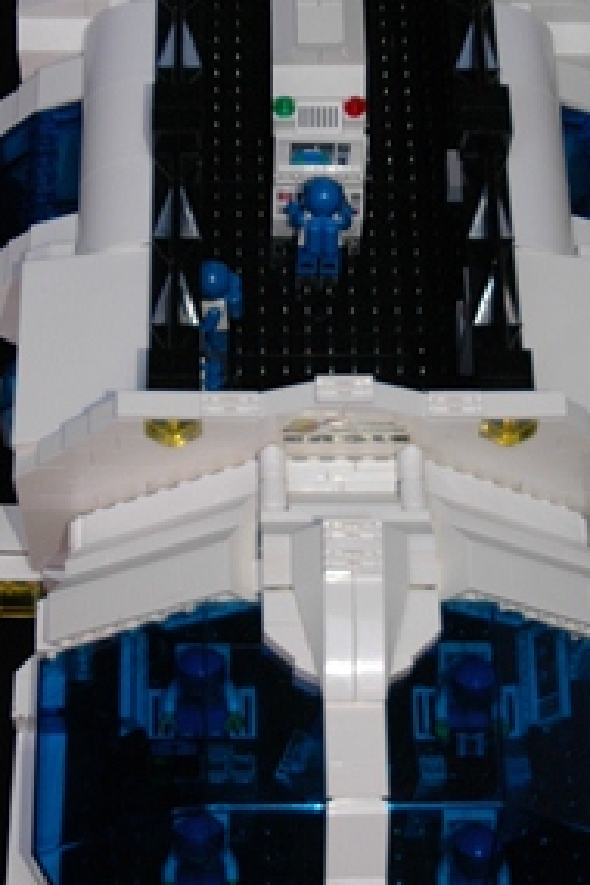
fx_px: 2068
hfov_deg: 16.2
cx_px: 326
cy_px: 239
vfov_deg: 23.9
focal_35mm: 84
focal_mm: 25
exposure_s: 1/60
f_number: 3.8
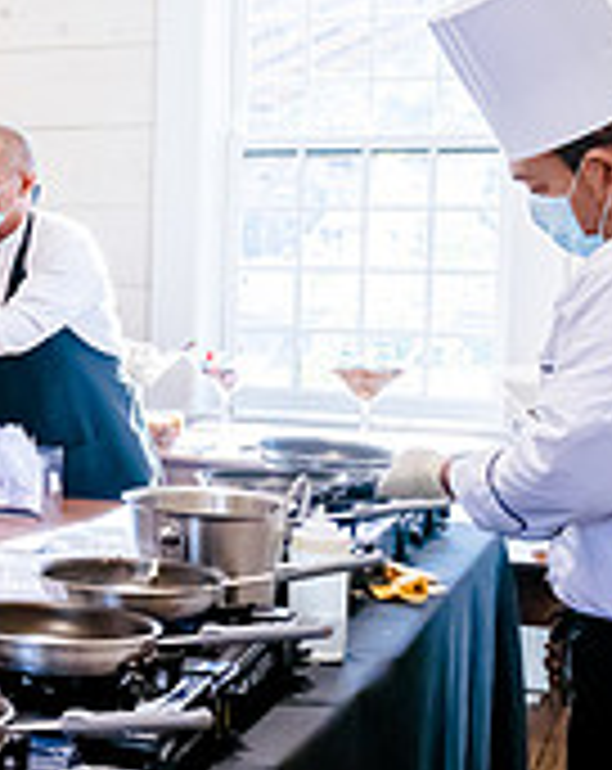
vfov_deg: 23.0
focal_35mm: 83
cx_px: -727
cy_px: 306
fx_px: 1886
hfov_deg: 14.3
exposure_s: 1/320
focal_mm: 24
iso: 2500
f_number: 6.3
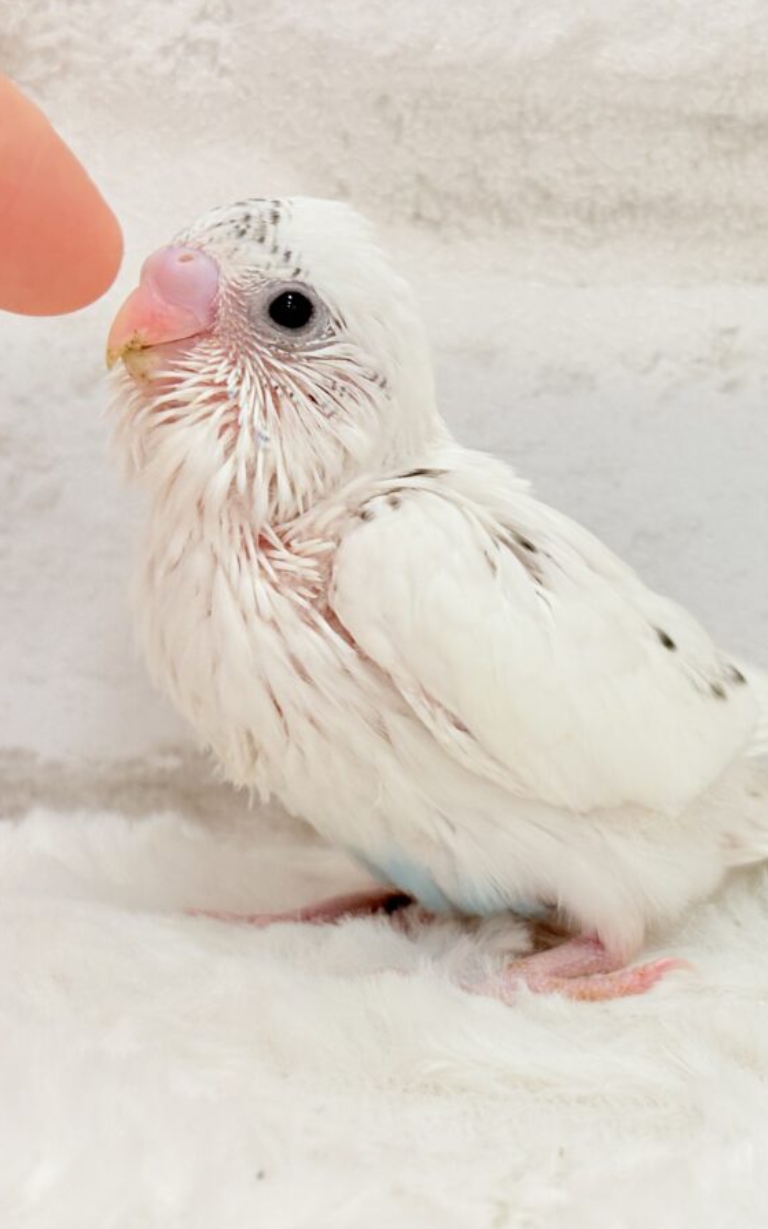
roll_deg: -3.2
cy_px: 613
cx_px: 545
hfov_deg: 17.6
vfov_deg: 27.8
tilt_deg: -10.6
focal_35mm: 74
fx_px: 2477
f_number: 1.6
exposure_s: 1/50
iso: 50
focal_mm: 5.96
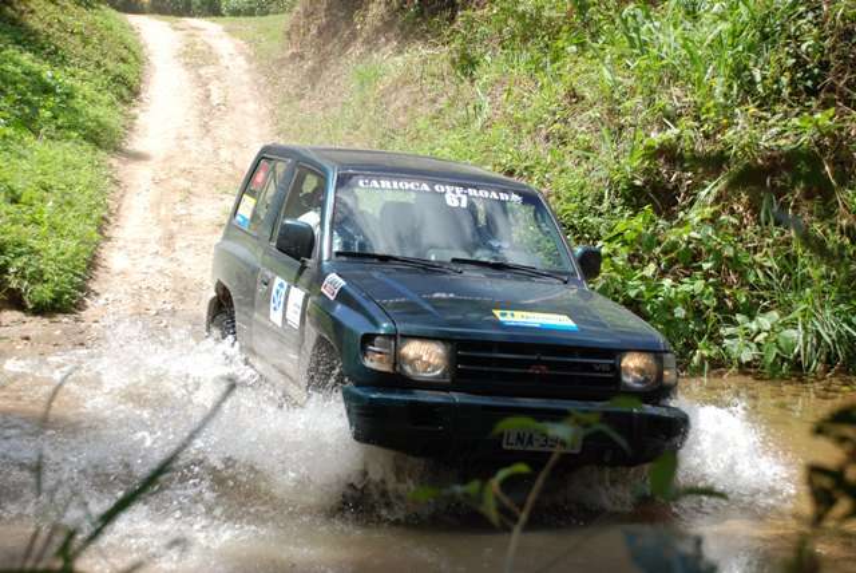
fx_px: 1571
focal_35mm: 66
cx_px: 428
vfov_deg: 20.7
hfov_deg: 30.5
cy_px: 286
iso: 400
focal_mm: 44
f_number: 6.3
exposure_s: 1/640
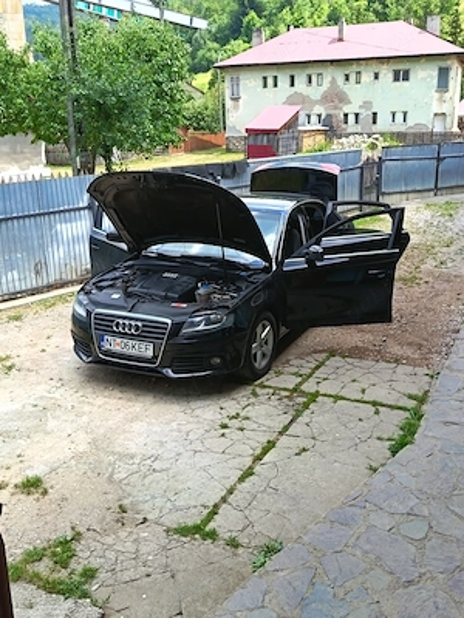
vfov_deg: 52.6
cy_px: 309
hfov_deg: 40.7
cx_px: 232
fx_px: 626
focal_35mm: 35
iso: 100
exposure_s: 1/207
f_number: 1.75
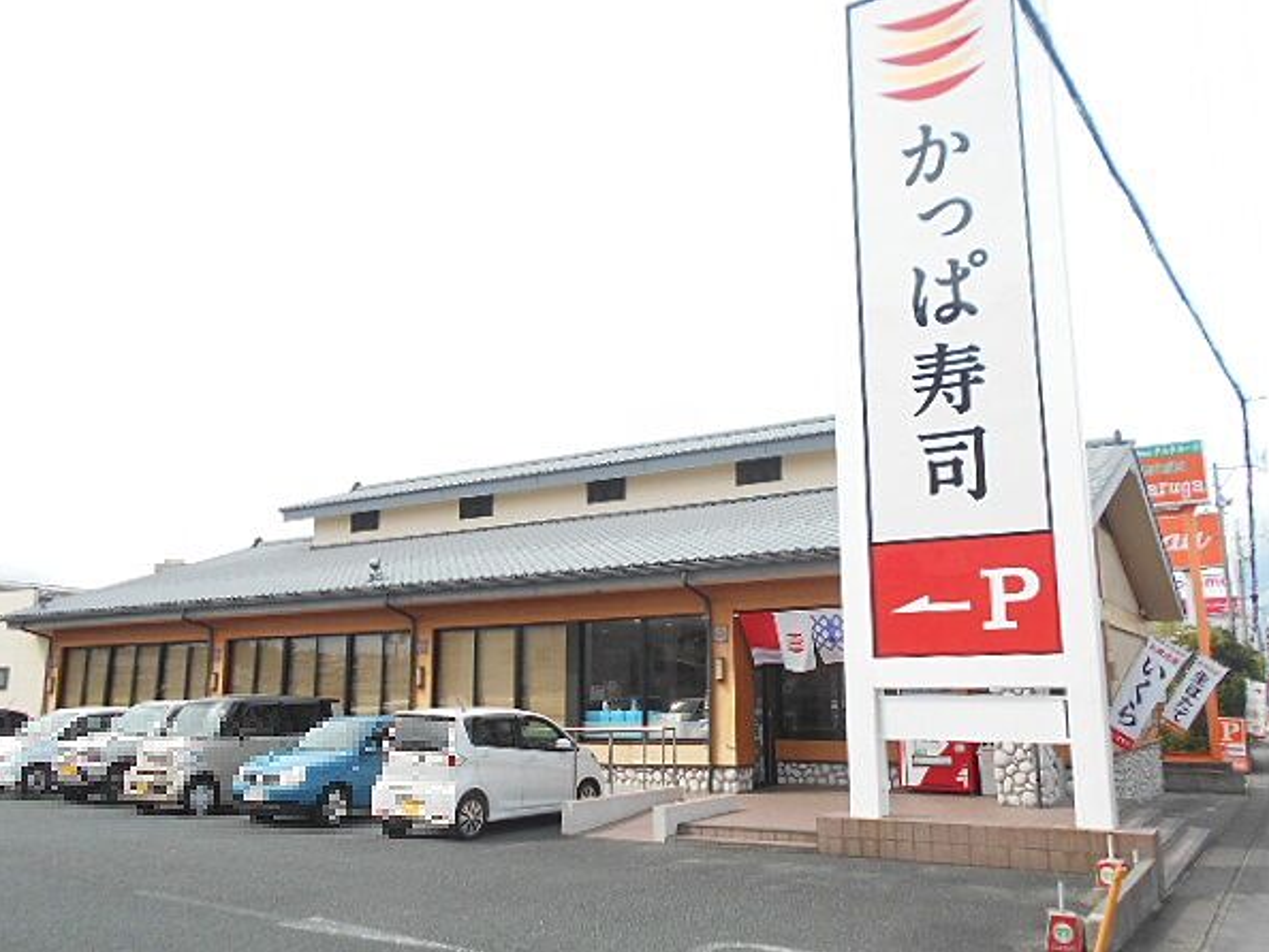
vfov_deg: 49.8
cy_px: 476
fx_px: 1027
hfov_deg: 63.4
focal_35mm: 28
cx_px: 643
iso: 80
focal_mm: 4.6
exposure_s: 1/640
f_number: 3.2
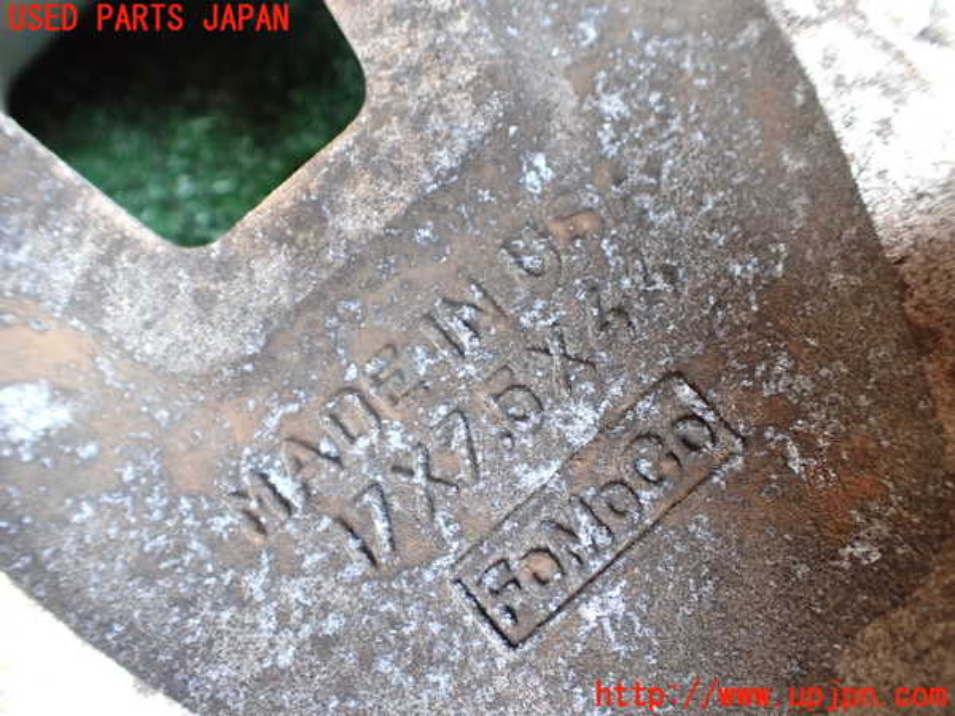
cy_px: 358
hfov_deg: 60.0
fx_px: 828
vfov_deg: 46.8
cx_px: 478
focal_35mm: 30
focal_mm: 5.4
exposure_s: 1/60
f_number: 2.3
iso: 800
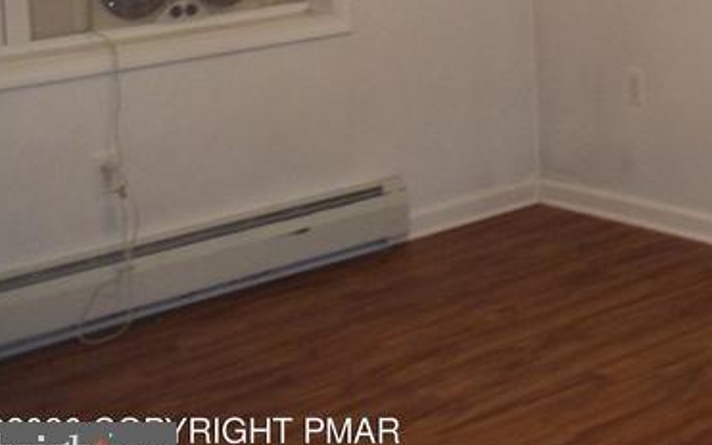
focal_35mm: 78
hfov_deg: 24.6
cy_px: -127
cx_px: 795
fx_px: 1514
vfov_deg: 15.9
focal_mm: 5.7
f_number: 2.9
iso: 160
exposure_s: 1/30
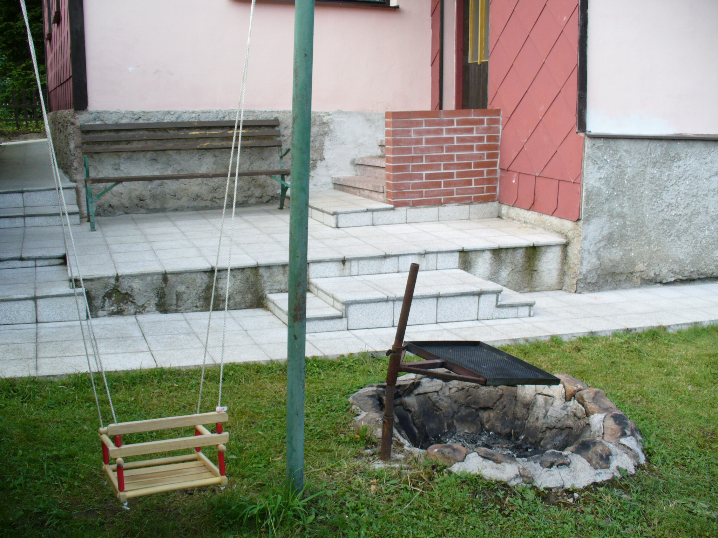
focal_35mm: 37
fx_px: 767
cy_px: 269
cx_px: 359
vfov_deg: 38.7
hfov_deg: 50.1
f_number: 2.8
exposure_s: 1/250
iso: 80
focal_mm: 6.1
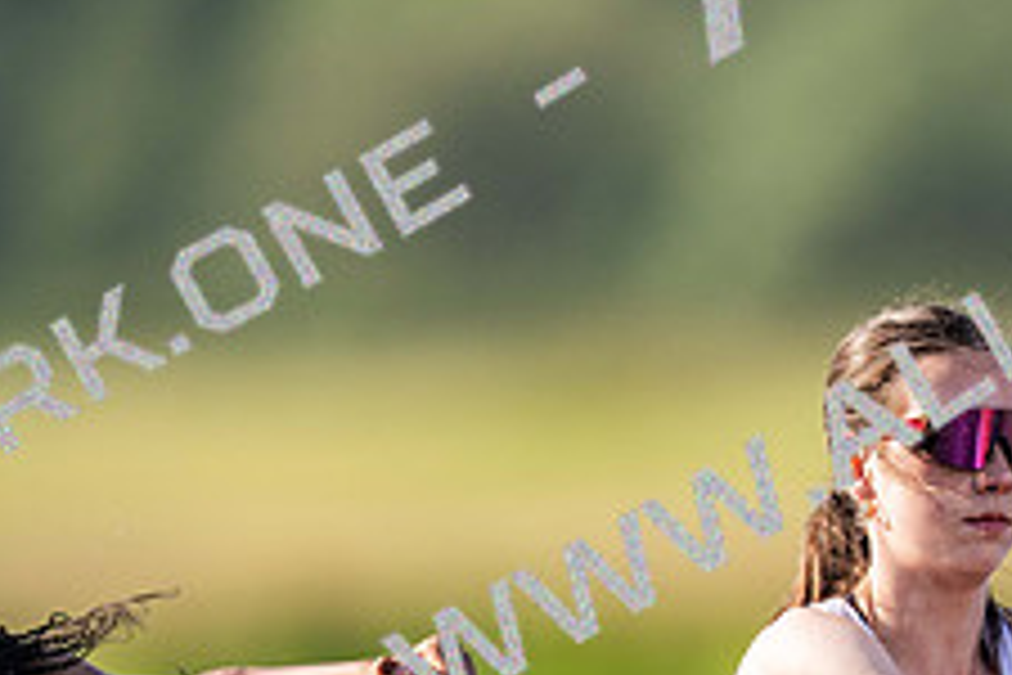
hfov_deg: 1.3
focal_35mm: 1544
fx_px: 43400
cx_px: 940
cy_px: 722
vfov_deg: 0.9
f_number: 4
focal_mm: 600
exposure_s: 1/2500
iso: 360
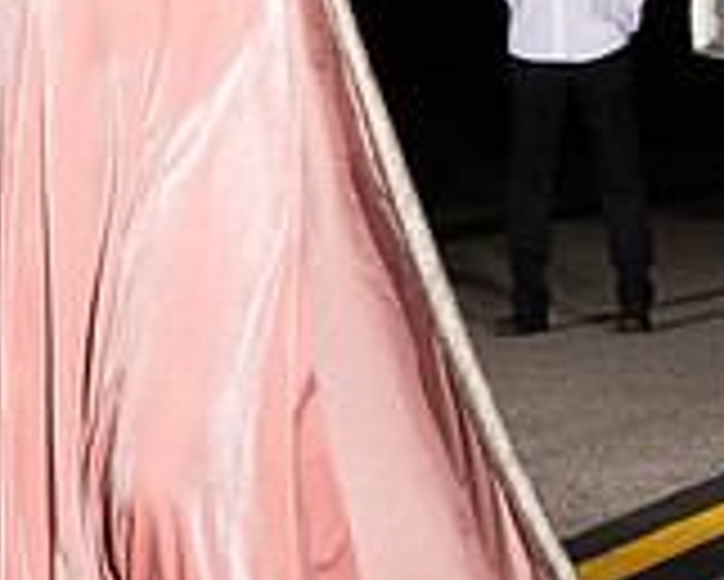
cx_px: -576
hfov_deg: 7.9
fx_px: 5060
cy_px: 90
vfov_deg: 6.6
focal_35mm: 236
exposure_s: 1/200
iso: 1000
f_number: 6.3
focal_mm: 70
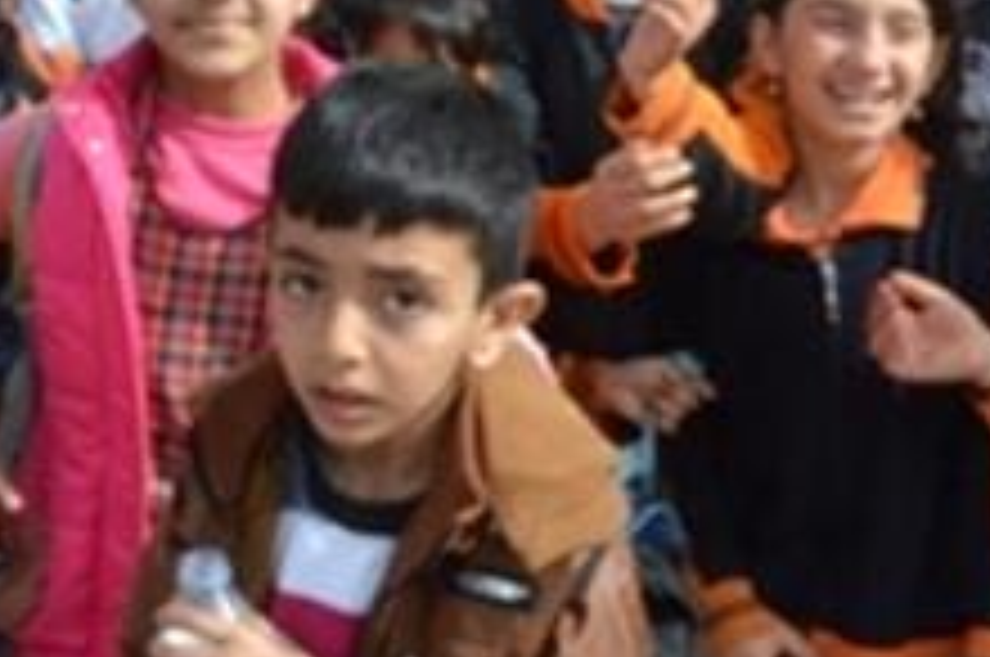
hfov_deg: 20.4
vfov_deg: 13.7
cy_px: -40
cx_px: 86
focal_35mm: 98
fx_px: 2691
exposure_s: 1/250
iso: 1600
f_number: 22
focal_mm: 18
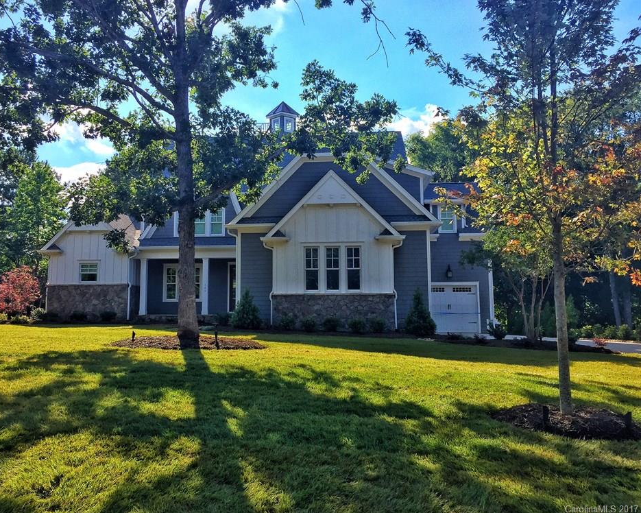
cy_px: 252
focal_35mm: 31
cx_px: 293
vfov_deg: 47.1
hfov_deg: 57.1
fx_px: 588
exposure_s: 1/1014
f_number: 2.2
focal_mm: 4.15
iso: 32
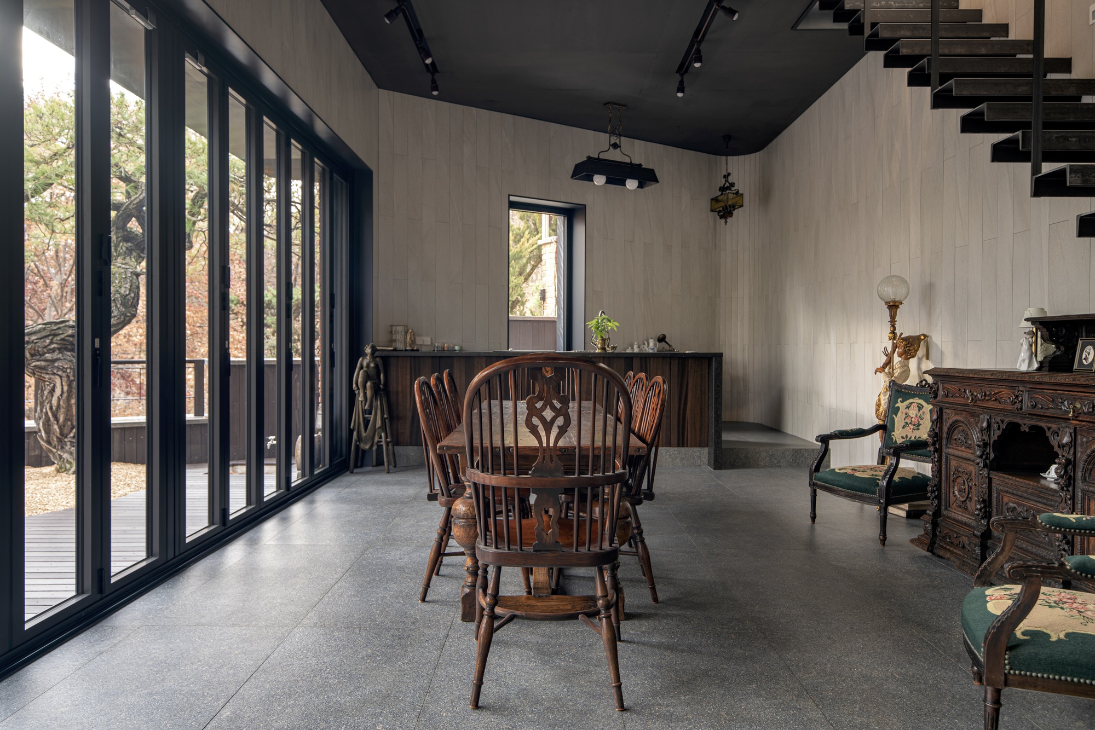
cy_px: 365
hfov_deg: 73.7
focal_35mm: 24
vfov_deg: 53.1
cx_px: 548
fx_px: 730
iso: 100
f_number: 5.6
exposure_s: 1
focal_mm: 24
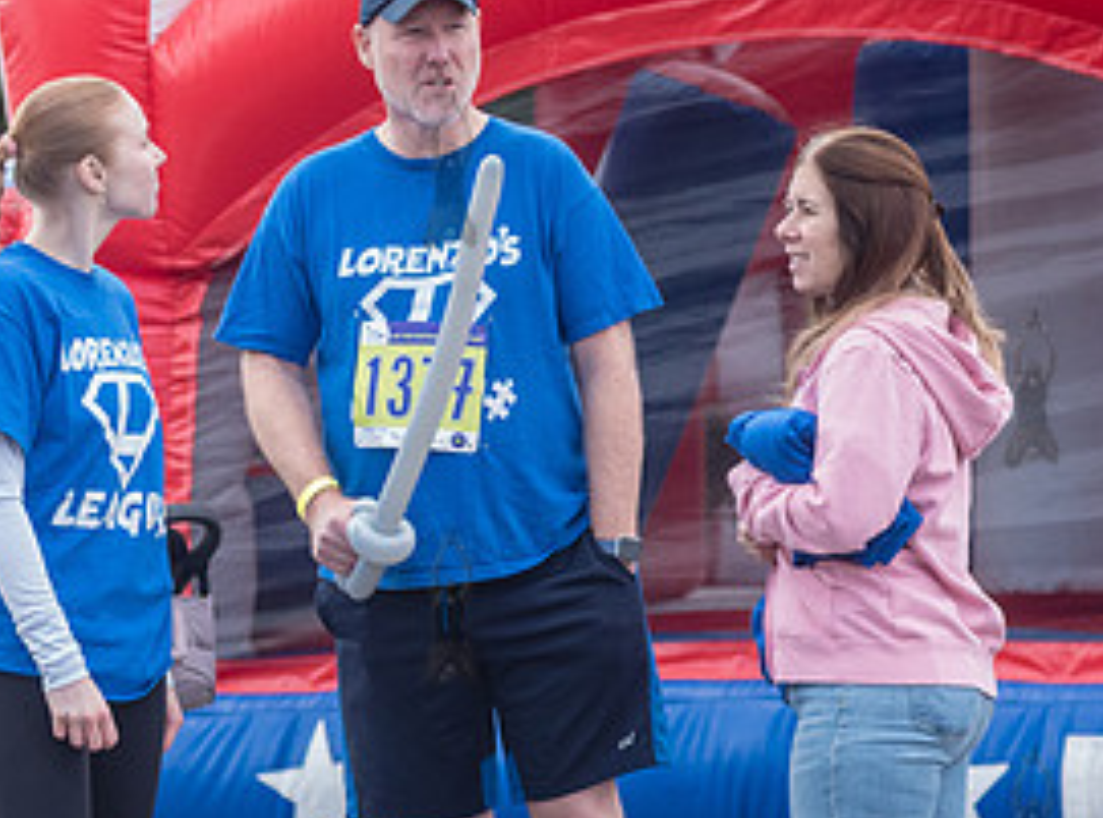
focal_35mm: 209
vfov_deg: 7.1
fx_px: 6633
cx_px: 266
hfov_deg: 9.5
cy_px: 568
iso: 1000
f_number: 4
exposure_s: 1/2000
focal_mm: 86
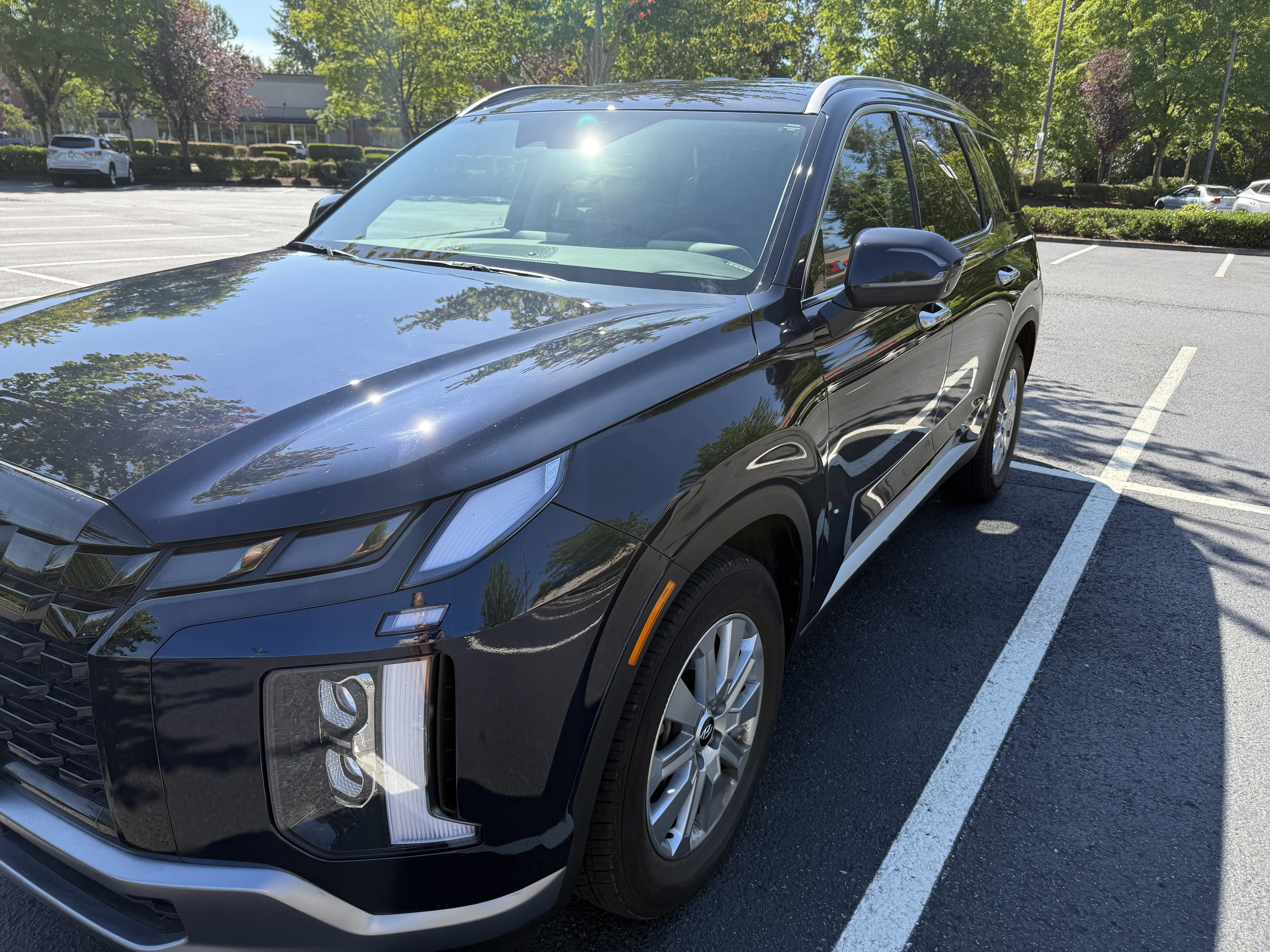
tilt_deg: -18.0
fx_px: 881
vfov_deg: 56.8
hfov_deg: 71.6
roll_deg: -1.6
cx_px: 635
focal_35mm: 24
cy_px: 476
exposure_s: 1/1855
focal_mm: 6.76
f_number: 1.78
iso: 100
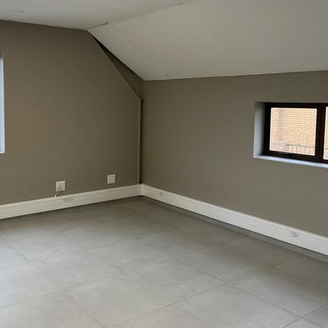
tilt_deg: -4.7
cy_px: 139
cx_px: 87
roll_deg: +0.8
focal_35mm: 36
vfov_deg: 45.9
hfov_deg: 44.7
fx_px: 386
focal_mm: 5.1
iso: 40
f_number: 1.6
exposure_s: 1/190
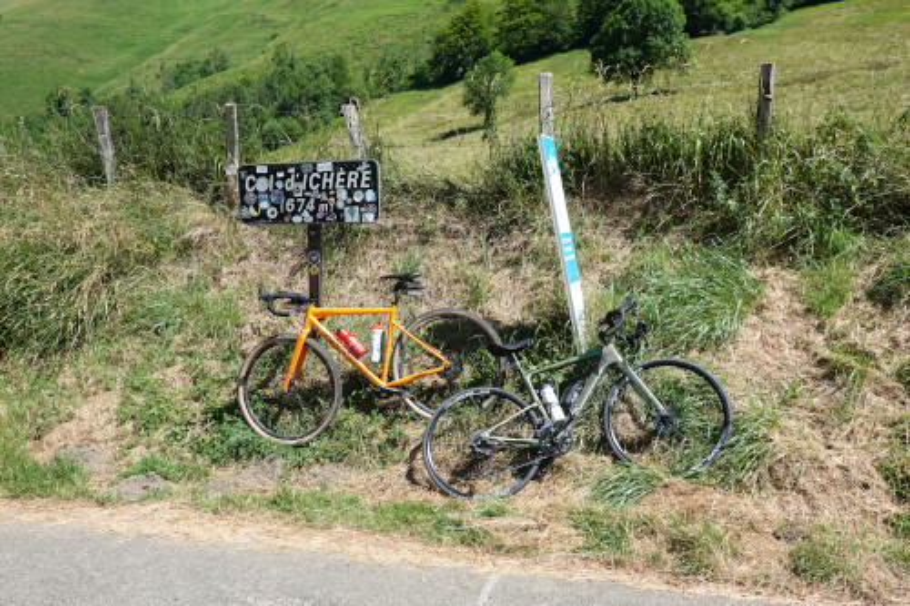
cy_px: 303
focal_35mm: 30
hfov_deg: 61.9
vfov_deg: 43.6
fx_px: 758
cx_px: 455
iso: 125
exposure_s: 1/320
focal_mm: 11.06
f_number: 5.6
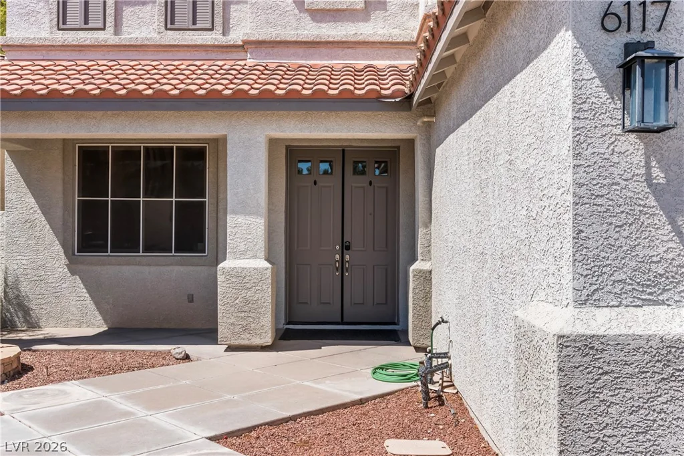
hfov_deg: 55.8
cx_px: 342
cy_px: 228
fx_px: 646
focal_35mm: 34
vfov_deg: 38.9
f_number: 8
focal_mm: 23
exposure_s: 1/8000
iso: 400
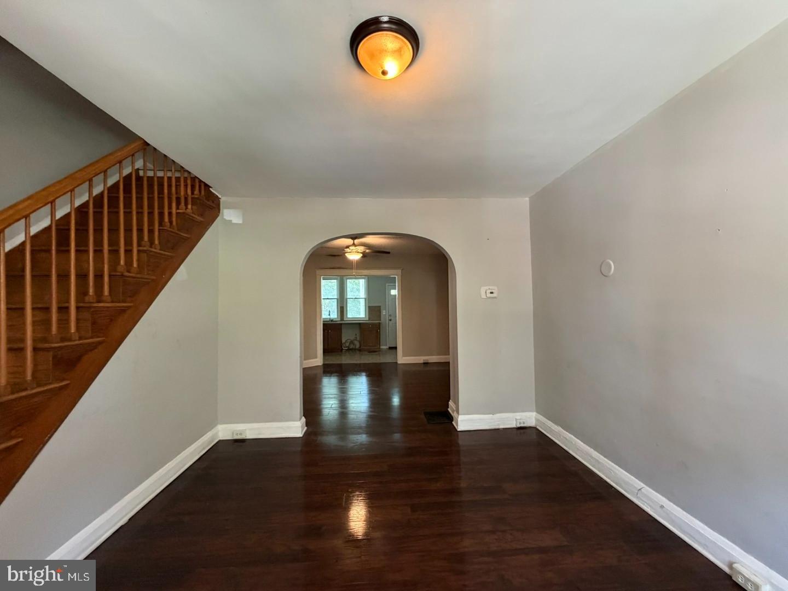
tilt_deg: +2.1
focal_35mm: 14
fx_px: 319
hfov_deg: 102.1
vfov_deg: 85.7
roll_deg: +0.9
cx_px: 394
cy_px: 296
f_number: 2.2
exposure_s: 1/60
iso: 500
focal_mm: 2.22
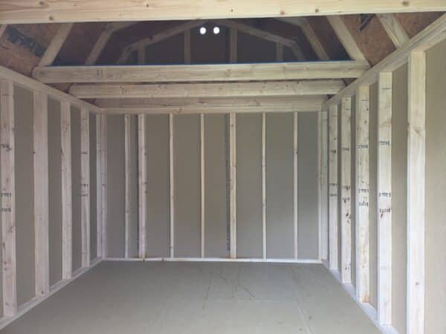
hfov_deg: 73.9
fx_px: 296
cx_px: 223
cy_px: 167
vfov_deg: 58.9
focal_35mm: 23
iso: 320
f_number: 1.8
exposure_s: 1/120
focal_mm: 5.4
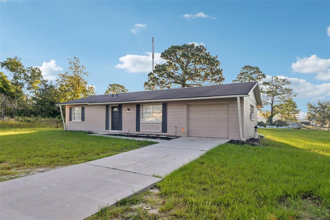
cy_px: 110
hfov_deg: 81.2
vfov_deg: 59.5
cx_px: 165
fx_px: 192
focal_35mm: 21
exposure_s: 1/500
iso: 400
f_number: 8
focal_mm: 21
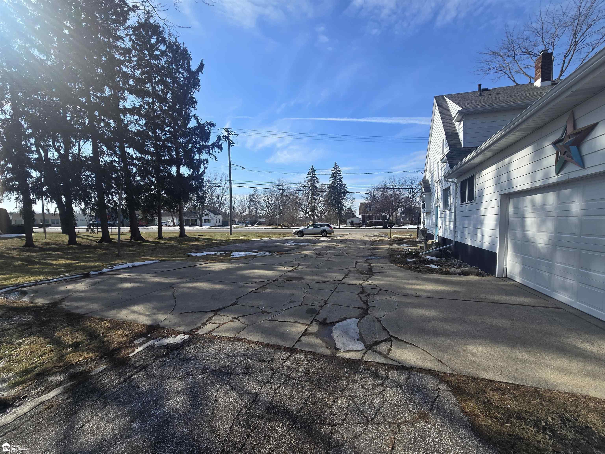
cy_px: 227
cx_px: 302
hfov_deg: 106.2
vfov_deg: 89.9
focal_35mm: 13
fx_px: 227
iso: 50
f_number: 2.2
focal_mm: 2.2
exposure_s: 1/2010
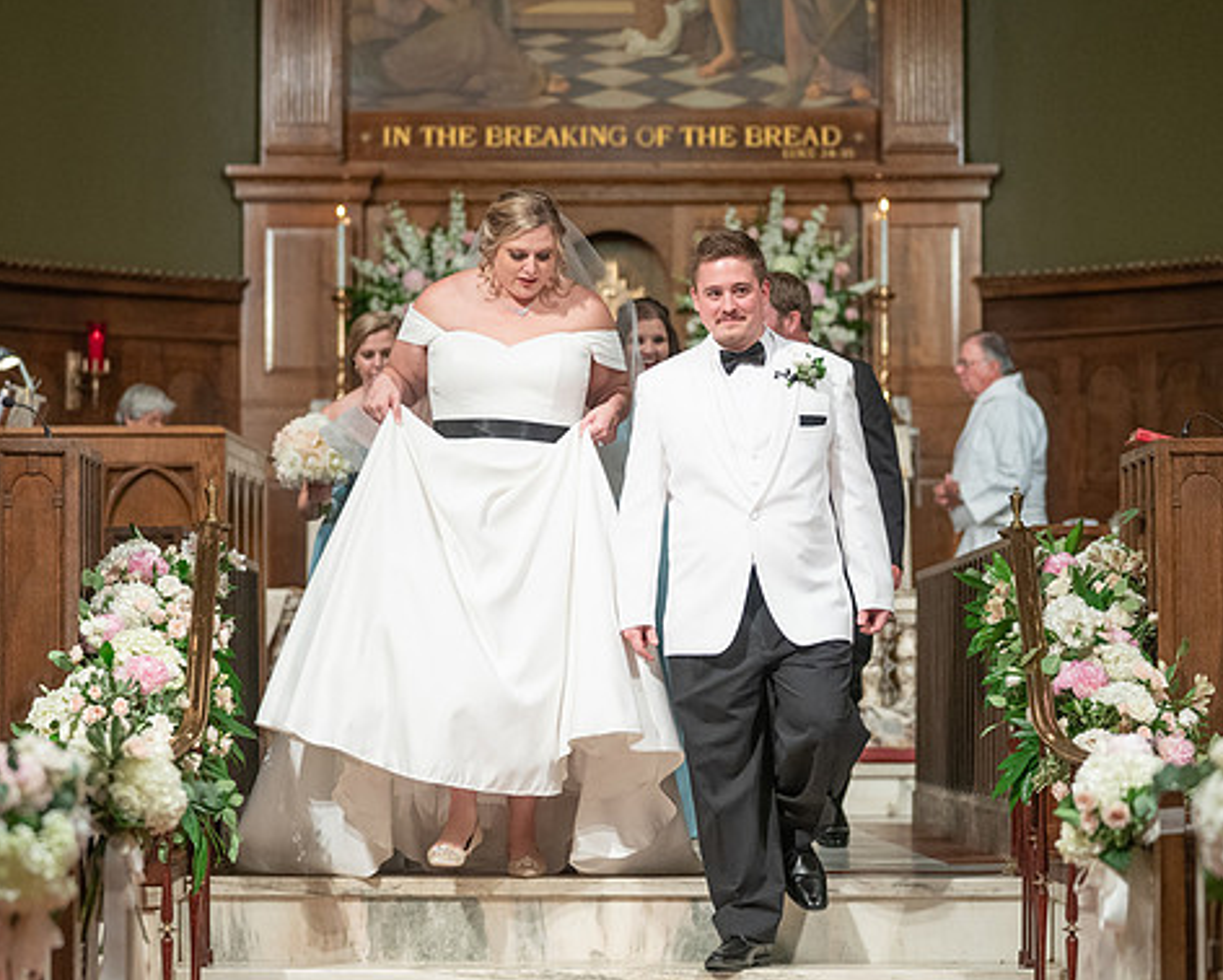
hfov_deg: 15.5
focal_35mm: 124
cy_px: 524
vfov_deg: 12.4
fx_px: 4490
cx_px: 590
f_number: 2.8
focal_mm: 95
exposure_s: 1/160
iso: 2000
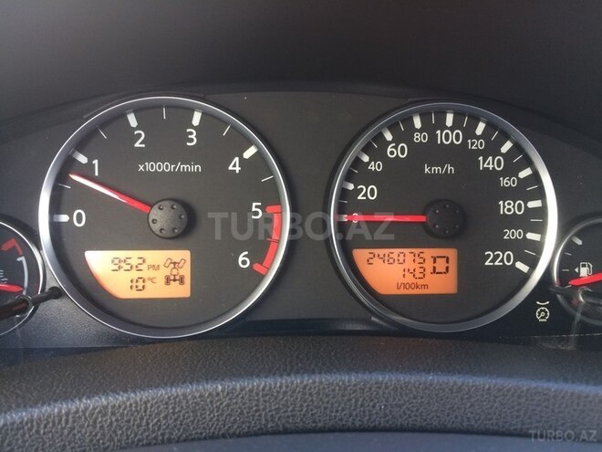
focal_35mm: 29
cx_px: 301
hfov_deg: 61.7
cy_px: 226
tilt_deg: -22.7
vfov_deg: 48.2
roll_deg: -2.5
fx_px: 504
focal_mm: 4.15
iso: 125
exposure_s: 1/33
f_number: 2.2
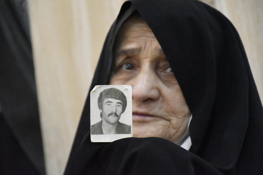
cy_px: 88
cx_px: 132
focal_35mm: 210
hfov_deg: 9.8
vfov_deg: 6.5
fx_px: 1534
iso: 12800
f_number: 5.6
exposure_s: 1/320
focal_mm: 140
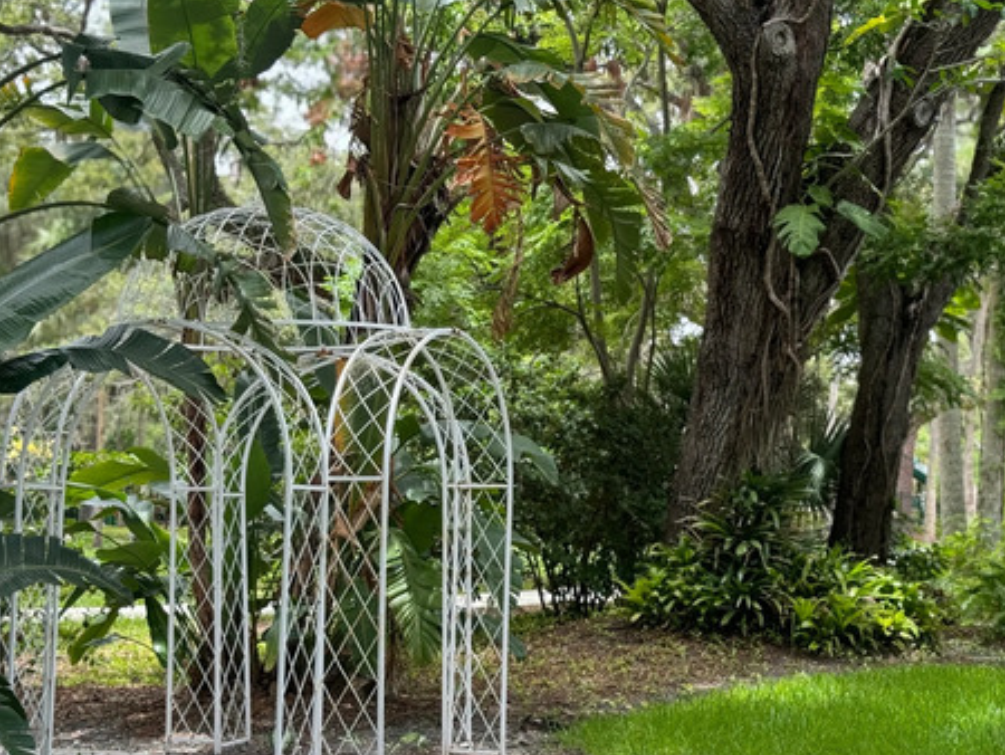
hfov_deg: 30.2
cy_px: 407
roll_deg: -1.0
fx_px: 1859
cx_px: 558
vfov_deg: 22.9
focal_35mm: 64
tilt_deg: +1.7
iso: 64
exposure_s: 1/477
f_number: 1.78
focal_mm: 6.76
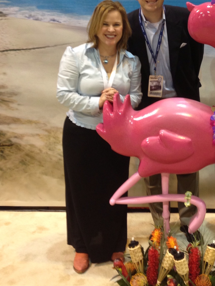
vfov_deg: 31.8
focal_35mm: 60
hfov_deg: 24.0
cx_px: 175
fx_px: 497
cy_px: 83
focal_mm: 4.13
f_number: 2.4
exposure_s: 1/20
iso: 100
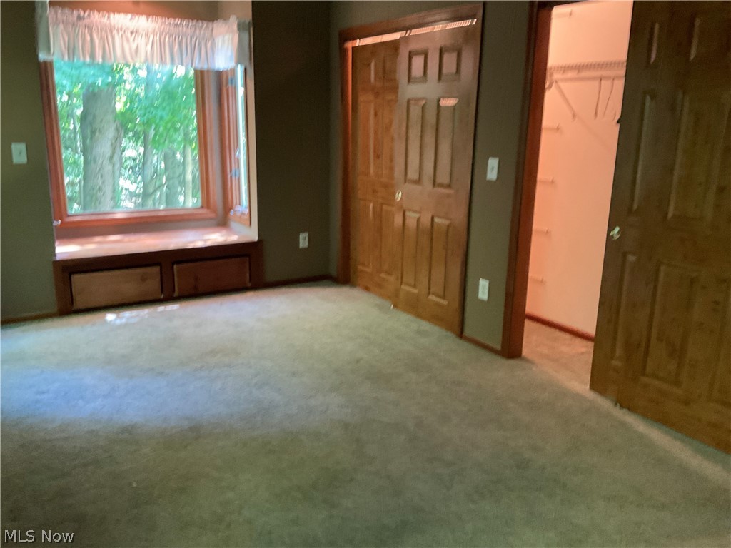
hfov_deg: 61.7
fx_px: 612
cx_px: 366
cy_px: 274
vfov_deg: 48.2
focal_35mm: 29
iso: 320
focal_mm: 3
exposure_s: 1/30
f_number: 1.8
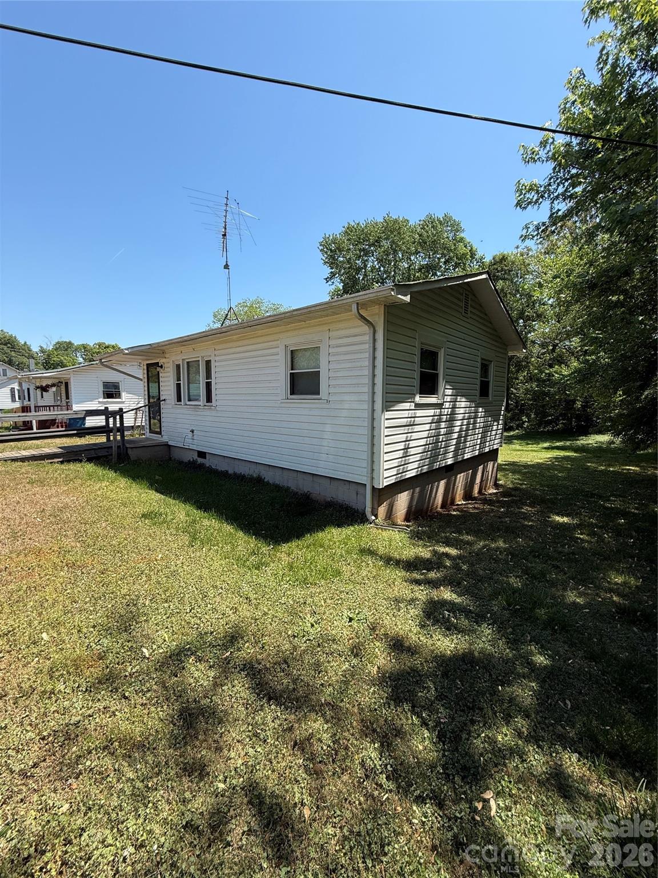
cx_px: 329
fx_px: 355
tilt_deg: -5.6
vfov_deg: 102.1
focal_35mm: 14
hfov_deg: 85.7
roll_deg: -1.1
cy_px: 439
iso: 50
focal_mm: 2.22
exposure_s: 1/841
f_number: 2.2
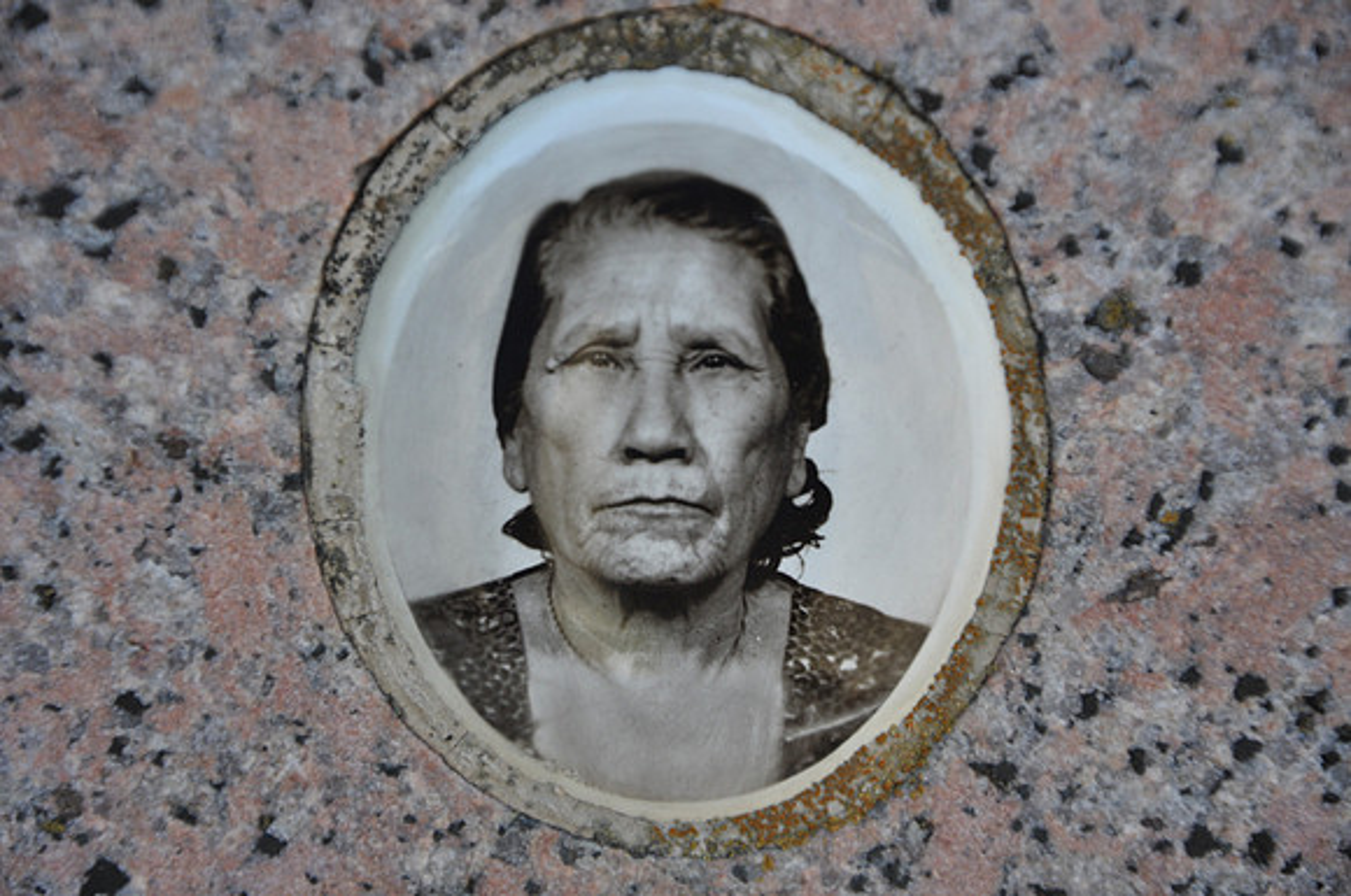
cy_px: 448
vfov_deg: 8.7
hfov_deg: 13.1
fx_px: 5902
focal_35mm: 158
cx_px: 676
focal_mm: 105
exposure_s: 1/100
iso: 400
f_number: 5.6
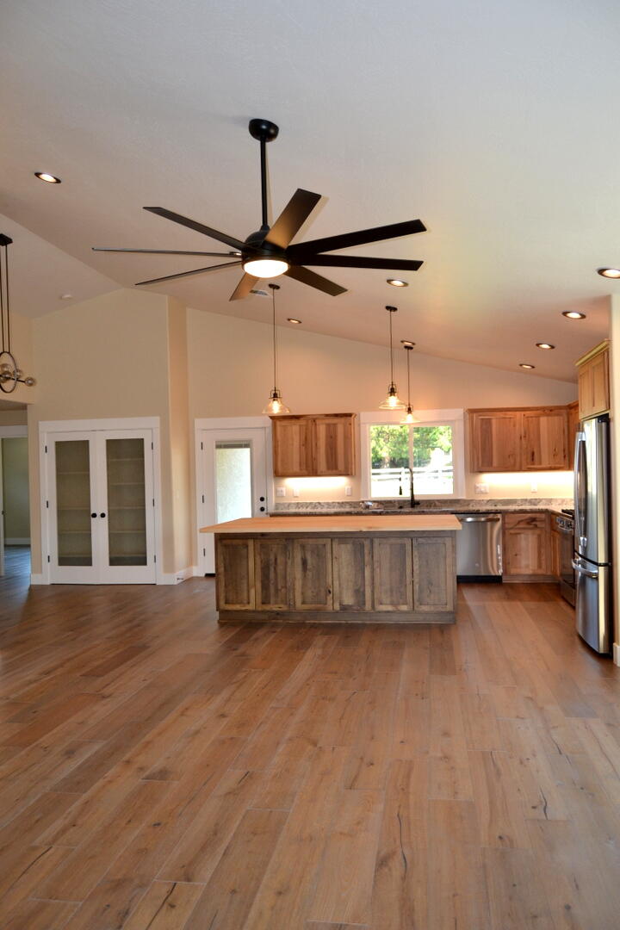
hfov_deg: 47.9
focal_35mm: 27
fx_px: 697
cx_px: 310
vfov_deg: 67.4
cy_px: 465
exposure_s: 1/125
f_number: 4
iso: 280
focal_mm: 18
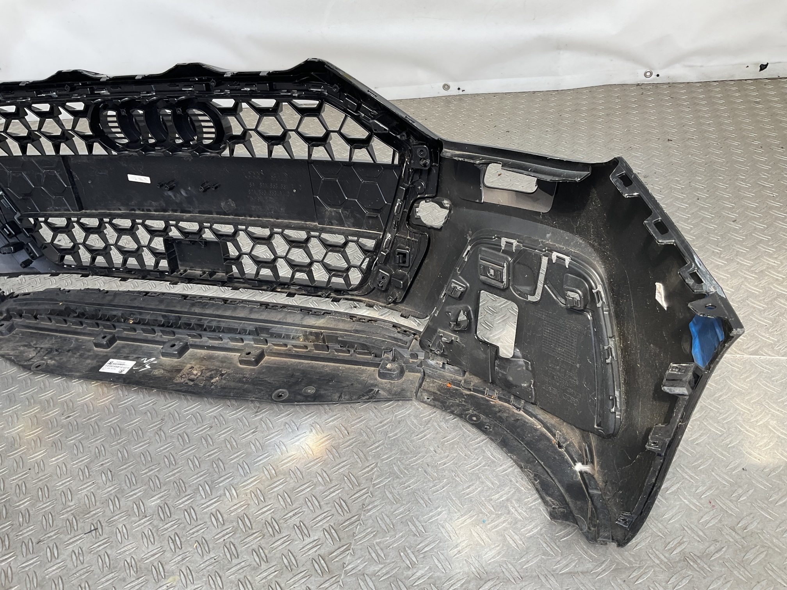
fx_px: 659
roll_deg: +8.3
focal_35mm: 29
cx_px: 394
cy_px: 295
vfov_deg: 48.2
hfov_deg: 61.7
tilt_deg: -36.2
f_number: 1.8
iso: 16
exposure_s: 1/101
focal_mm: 3
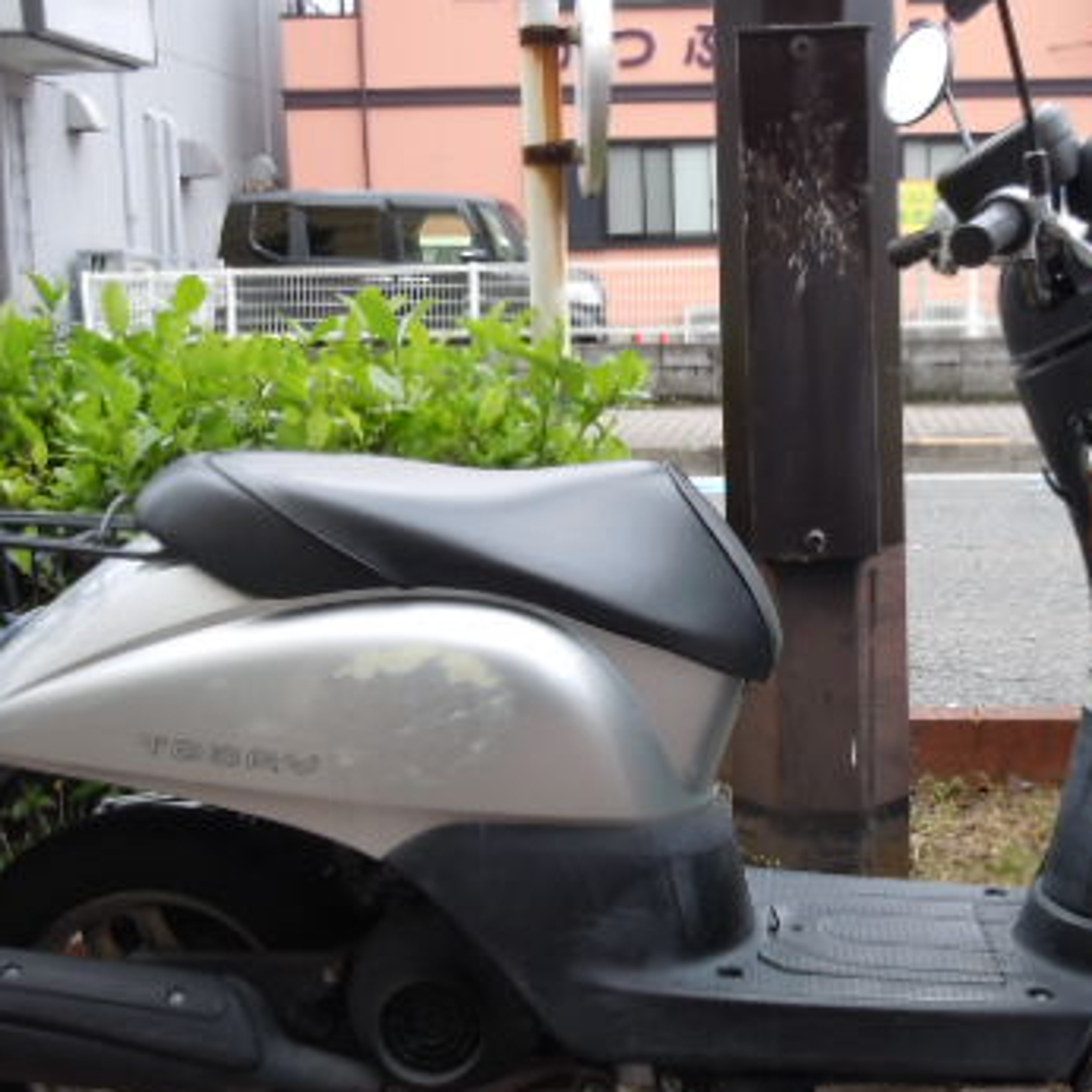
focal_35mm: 54
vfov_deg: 31.6
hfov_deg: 31.4
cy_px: 603
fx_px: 1927
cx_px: 732
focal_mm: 5.9
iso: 100
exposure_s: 1/160
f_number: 4
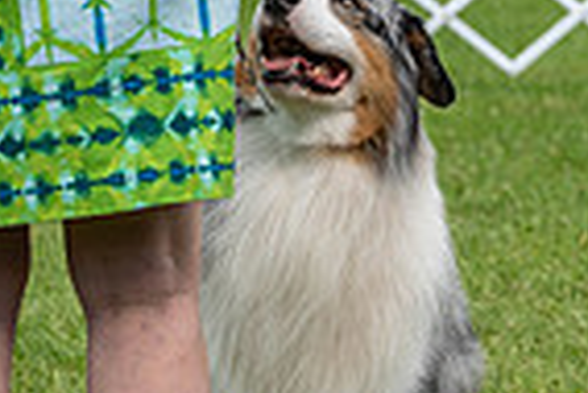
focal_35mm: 499
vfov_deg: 2.8
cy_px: -168
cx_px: 381
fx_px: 8159
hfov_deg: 4.1
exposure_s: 1/800
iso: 320
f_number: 6.3
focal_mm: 122
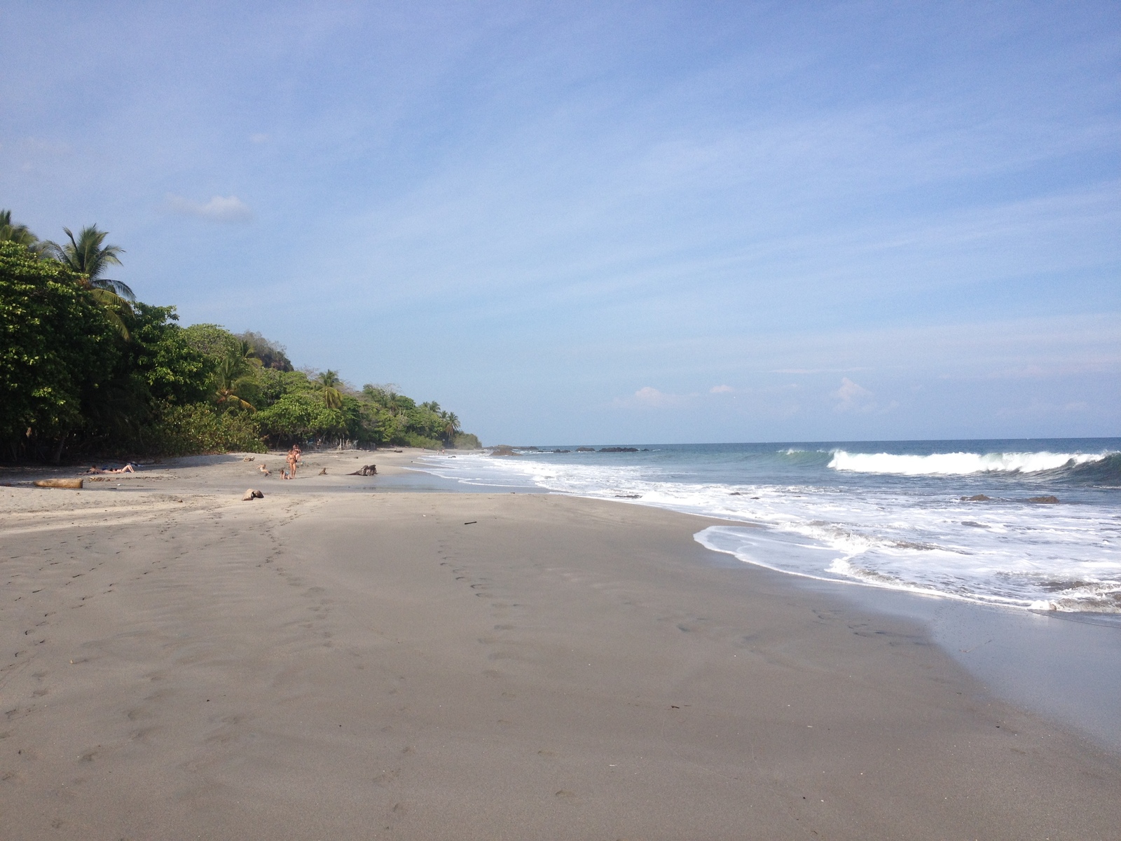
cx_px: 560
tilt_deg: -1.9
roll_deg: +1.3
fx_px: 1133
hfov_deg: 52.6
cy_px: 420
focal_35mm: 35
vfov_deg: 40.7
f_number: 2.4
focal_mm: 4.28
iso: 50
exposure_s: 1/2123
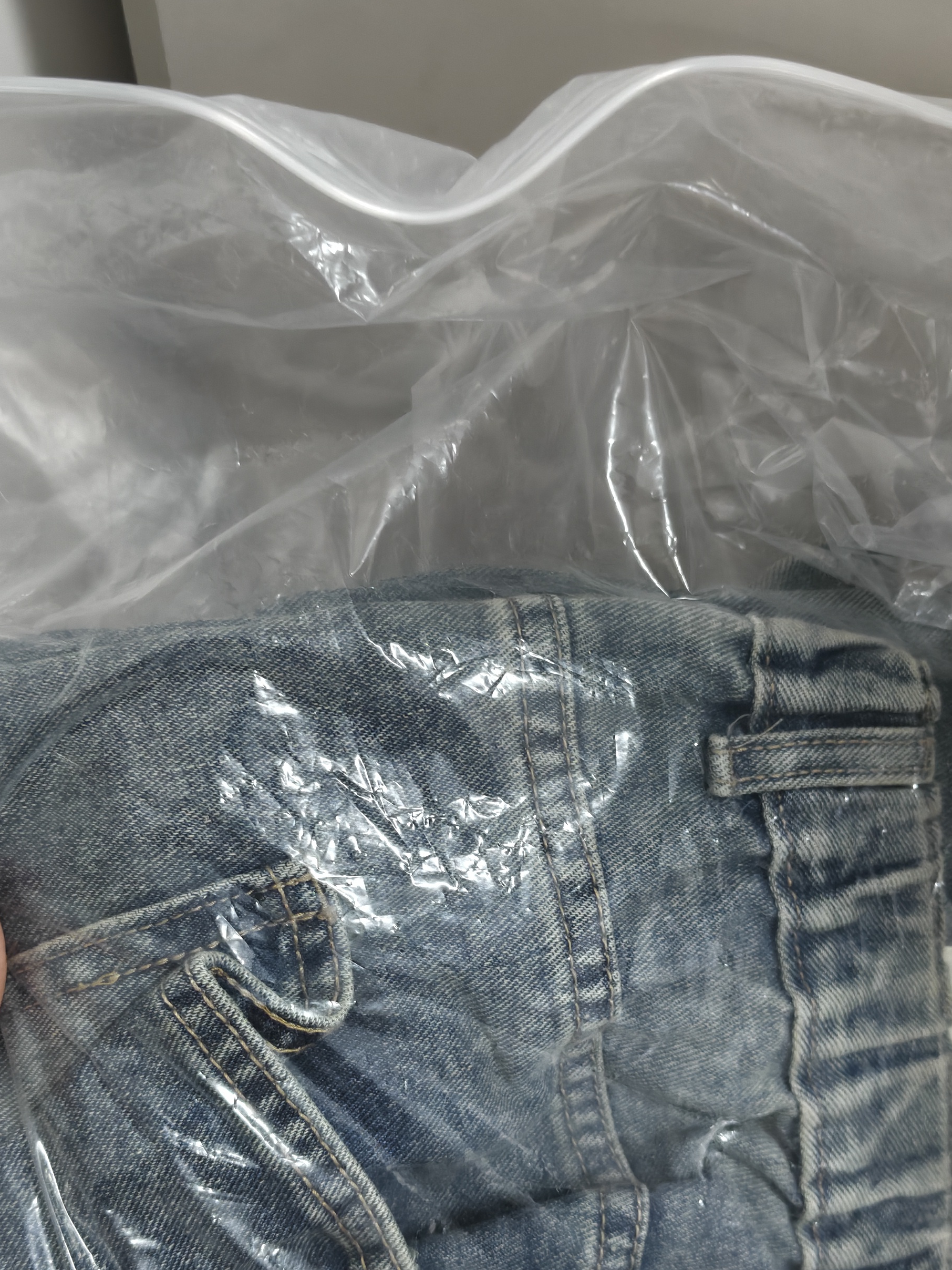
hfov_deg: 36.8
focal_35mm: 39
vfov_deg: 47.2
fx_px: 1430
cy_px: 827
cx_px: 478
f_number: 1.88
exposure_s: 1/50
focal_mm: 5.56
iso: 517
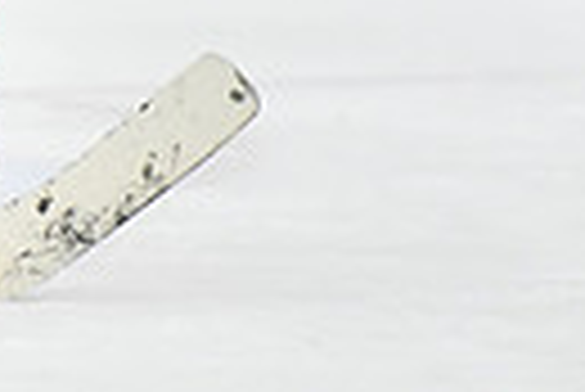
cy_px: -471
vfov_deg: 1.1
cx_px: -562
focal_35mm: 1270
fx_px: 20660
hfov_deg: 1.6
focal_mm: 190
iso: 5000
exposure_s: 1/1250
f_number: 2.8
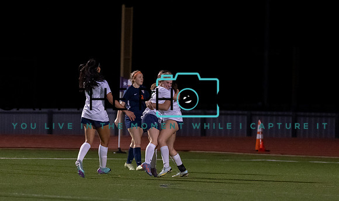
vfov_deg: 3.2
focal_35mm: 400
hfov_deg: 5.3
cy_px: 107
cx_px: 151
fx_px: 3643
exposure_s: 1/1000
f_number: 2.8
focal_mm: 200
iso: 4000
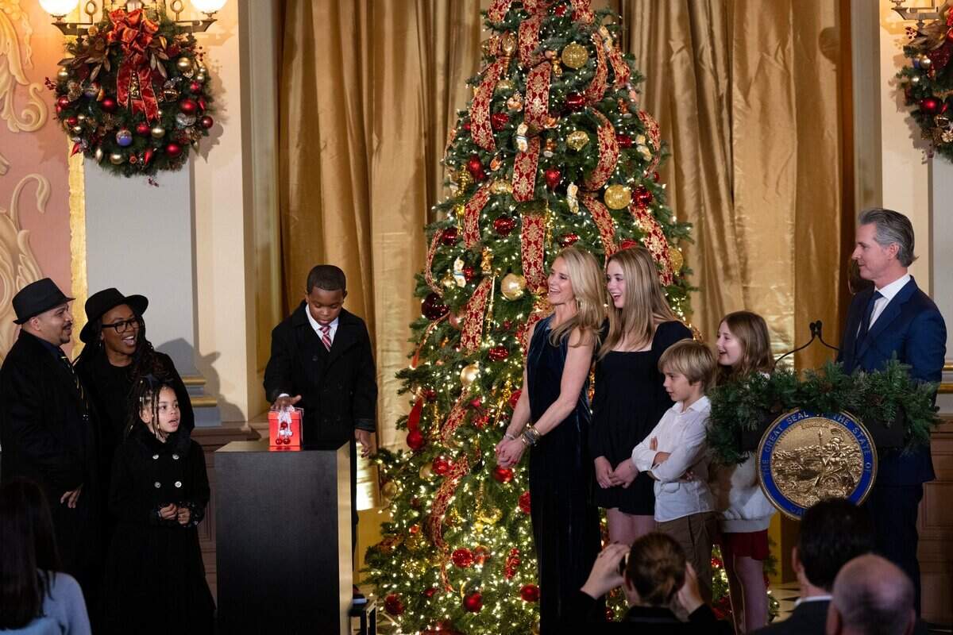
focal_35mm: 100
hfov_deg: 20.4
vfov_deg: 13.7
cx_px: 476
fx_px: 2647
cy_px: 318
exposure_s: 1/250
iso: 3200
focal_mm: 100
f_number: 4
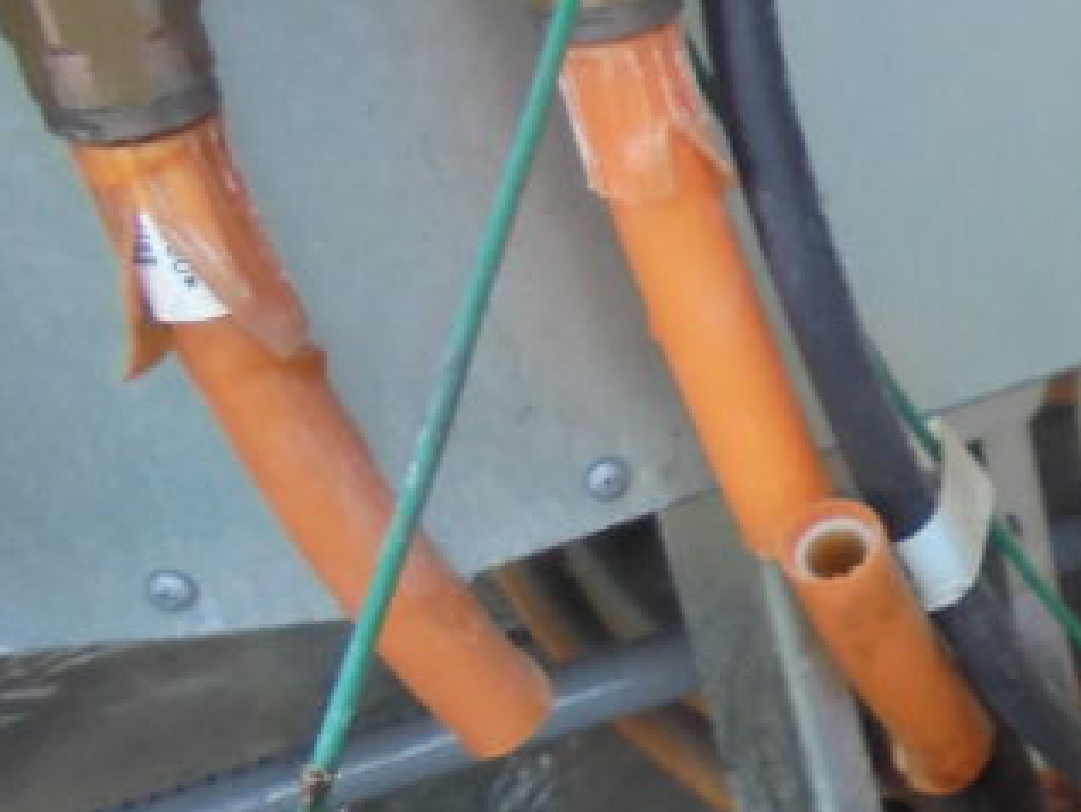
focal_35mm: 84
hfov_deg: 20.1
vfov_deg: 17.3
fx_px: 2624
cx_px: 1623
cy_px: 761
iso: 200
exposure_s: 1/30
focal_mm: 4.6
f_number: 3.5
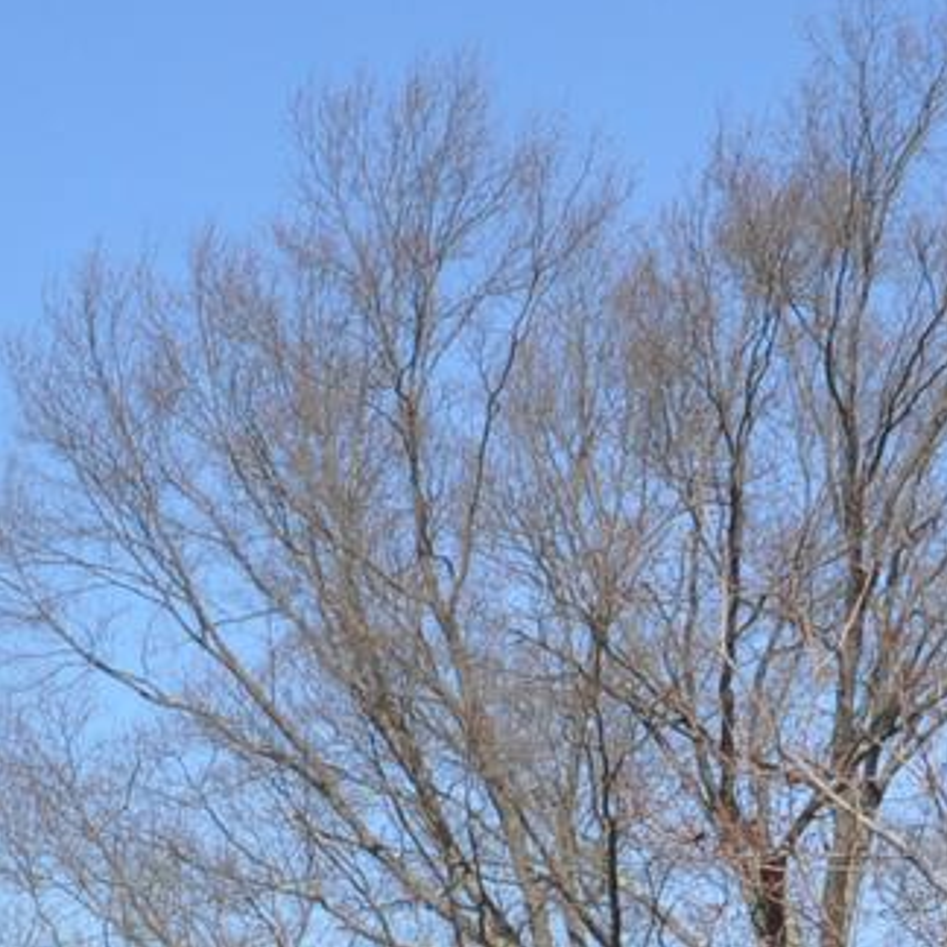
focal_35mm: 161
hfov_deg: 10.6
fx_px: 4983
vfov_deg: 10.4
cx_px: -240
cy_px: 1581
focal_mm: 20
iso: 250
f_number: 13
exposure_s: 1/200
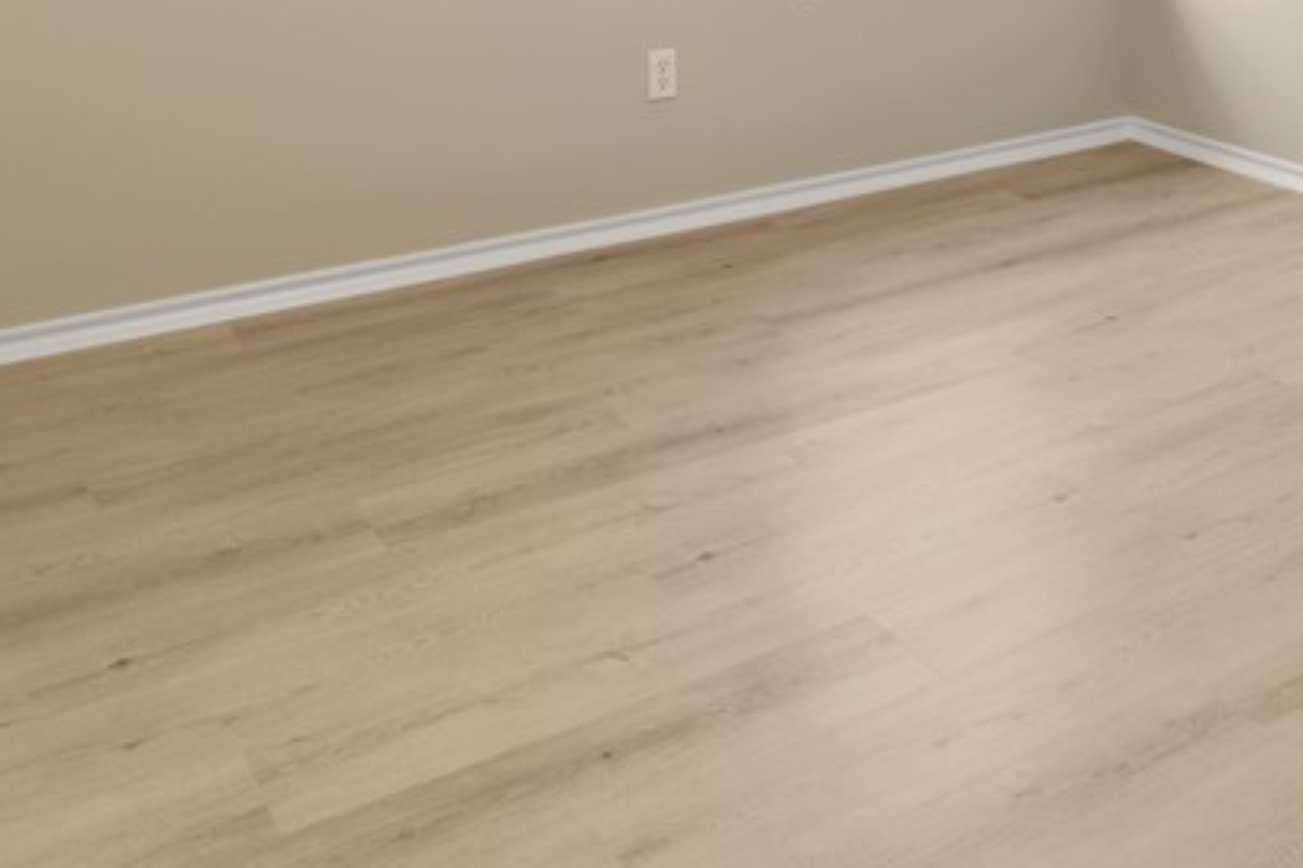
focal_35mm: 43
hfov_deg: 44.1
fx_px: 1556
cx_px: 961
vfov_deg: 26.2
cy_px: -284
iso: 100
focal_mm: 16
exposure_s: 2
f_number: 8
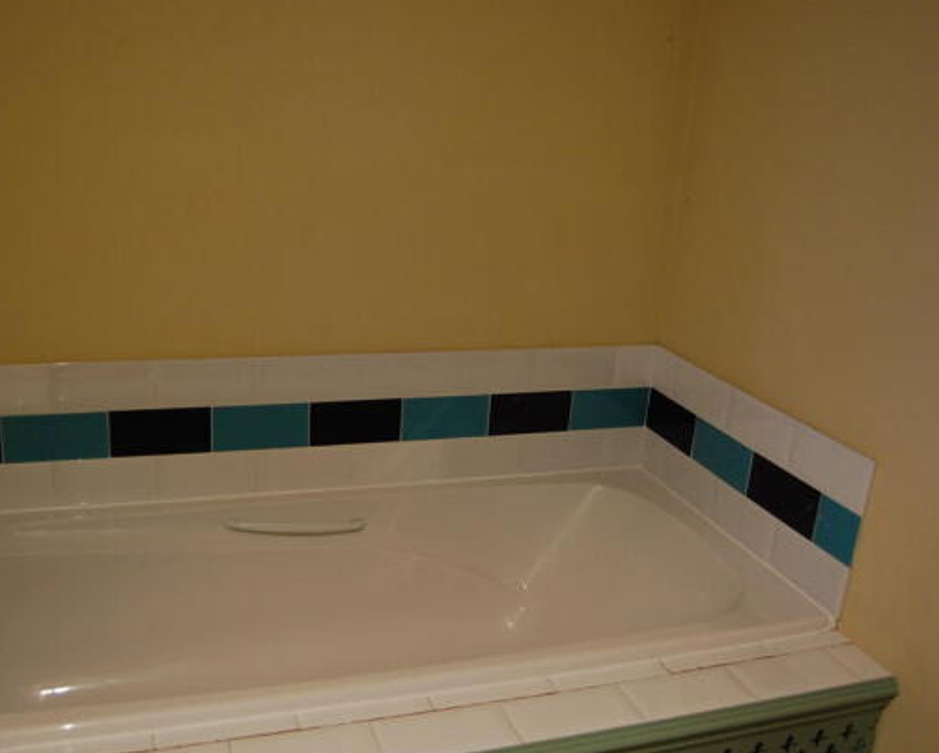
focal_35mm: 33
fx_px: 918
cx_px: 427
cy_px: 372
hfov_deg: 54.1
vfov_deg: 44.6
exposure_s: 1/15
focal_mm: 18
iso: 800
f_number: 3.5
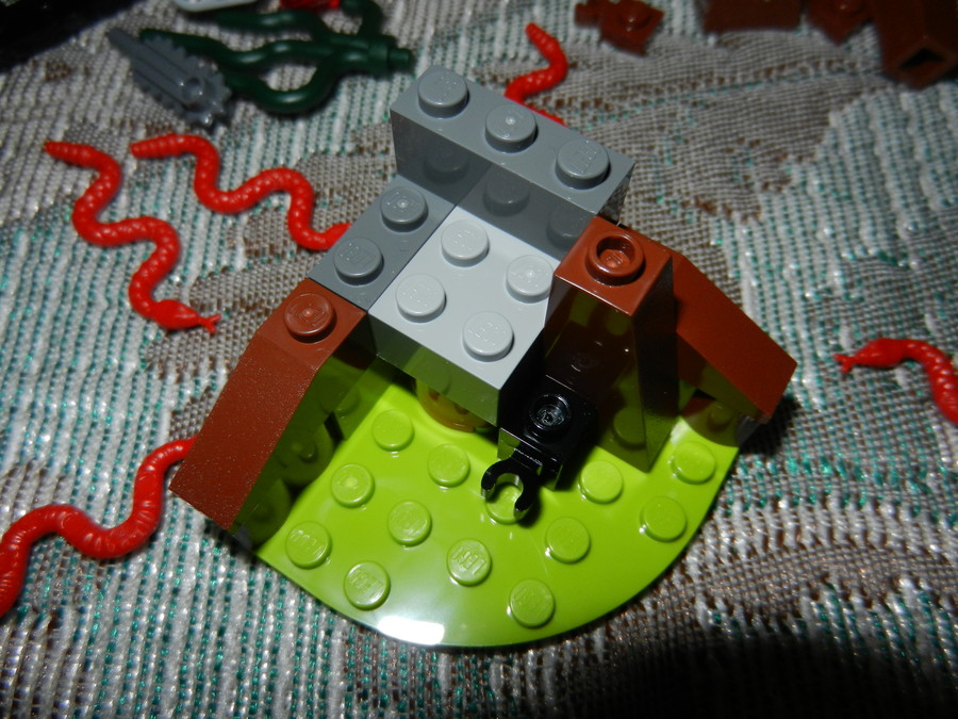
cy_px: 360
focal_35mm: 25
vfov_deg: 54.9
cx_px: 479
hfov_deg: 69.4
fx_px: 692
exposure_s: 1/30
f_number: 7
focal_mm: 4.5
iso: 200
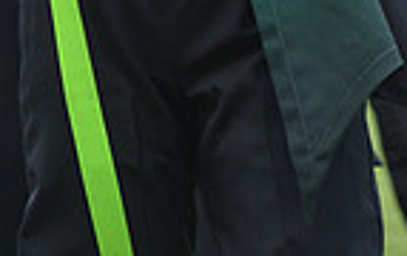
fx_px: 7102
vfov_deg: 2.1
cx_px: 33
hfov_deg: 3.3
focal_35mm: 639
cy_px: -353
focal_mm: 200
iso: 200
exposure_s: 1/500
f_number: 5.6
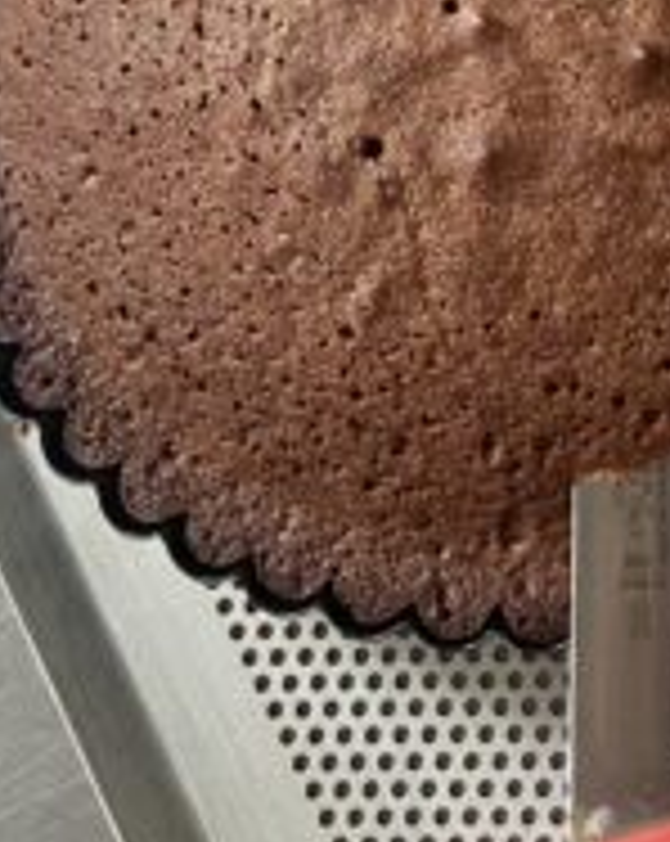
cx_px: 609
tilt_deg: -74.0
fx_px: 1690
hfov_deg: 21.9
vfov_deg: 27.1
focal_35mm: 68
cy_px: 108
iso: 500
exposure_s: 1/56
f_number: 1.8
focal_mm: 4.25
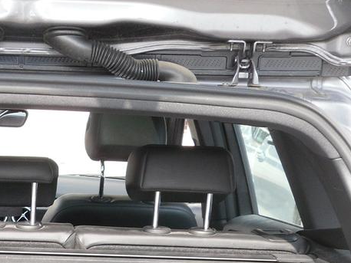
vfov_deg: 14.5
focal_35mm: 98
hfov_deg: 19.3
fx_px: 994
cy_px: 330
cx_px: -25
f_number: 3.5
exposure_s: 1/90
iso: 100
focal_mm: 6.3
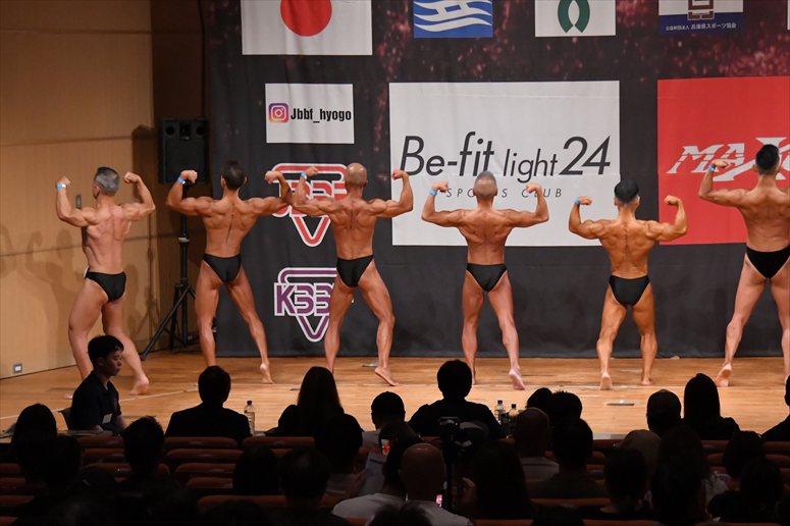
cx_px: 395
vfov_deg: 9.9
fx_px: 3027
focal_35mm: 138
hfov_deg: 14.9
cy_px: 263
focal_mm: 92
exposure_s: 1/400
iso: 7200
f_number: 5.6
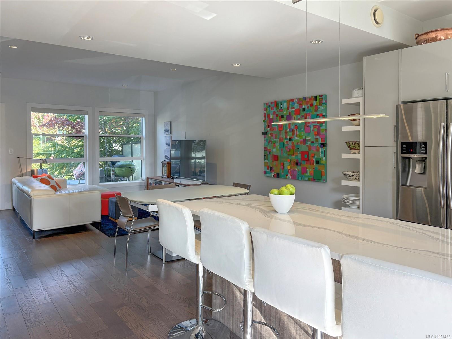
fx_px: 339
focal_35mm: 26
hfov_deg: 67.3
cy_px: 170
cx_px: 226
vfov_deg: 53.1
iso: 50
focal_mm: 5.96
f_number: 1.6
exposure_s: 1/170
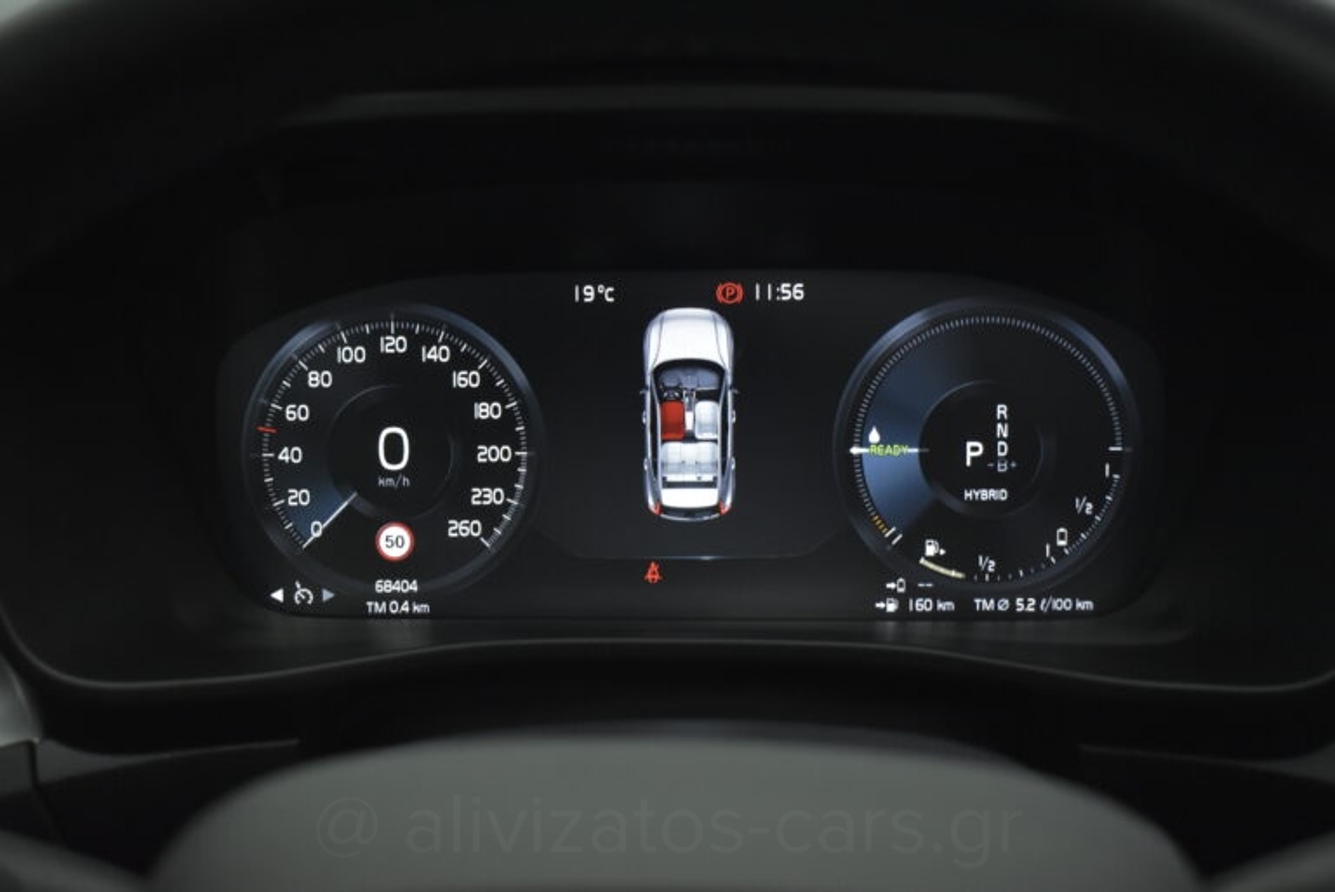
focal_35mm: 46
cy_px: 446
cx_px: 668
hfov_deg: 42.3
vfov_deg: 29.0
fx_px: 1725
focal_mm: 31
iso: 1600
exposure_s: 1/80
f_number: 4.2
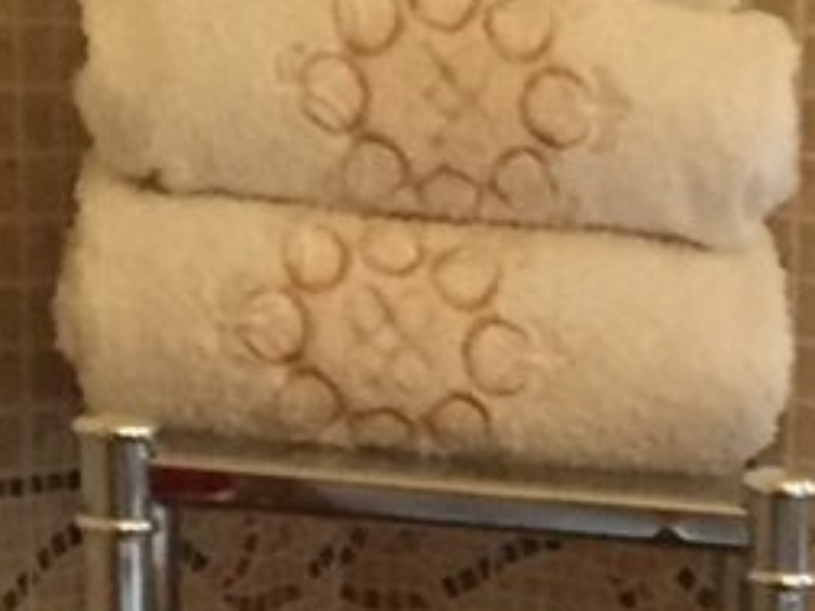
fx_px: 5415
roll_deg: -7.4
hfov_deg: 8.1
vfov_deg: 5.9
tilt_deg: -22.9
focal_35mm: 230
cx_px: 1818
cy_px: 2046
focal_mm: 4.15
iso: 250
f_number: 2.2
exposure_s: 1/20
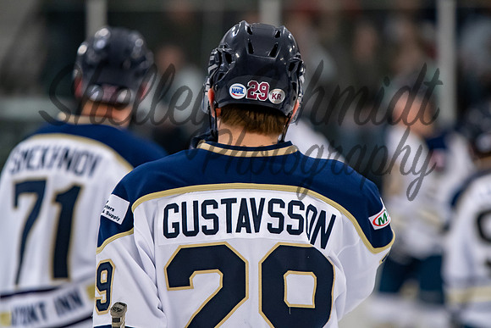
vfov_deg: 4.6
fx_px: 4092
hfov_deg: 6.9
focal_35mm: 300
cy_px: 164
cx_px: 246
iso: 2000
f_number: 3.2
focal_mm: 200
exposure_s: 1/800
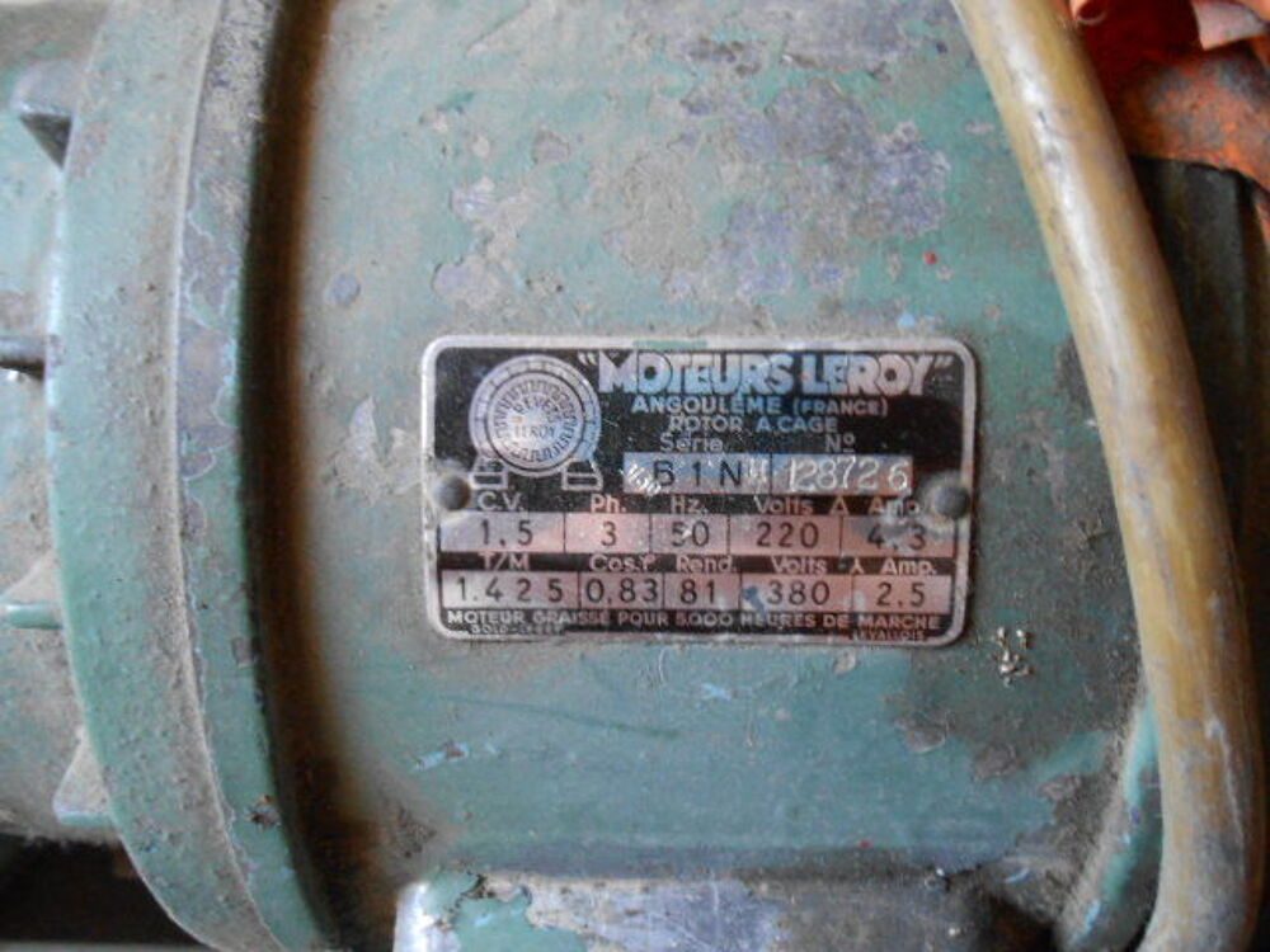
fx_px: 1101
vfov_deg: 46.8
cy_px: 476
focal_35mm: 30
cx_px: 635
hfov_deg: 60.0
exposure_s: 1/13
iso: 400
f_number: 3.8
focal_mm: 5.3
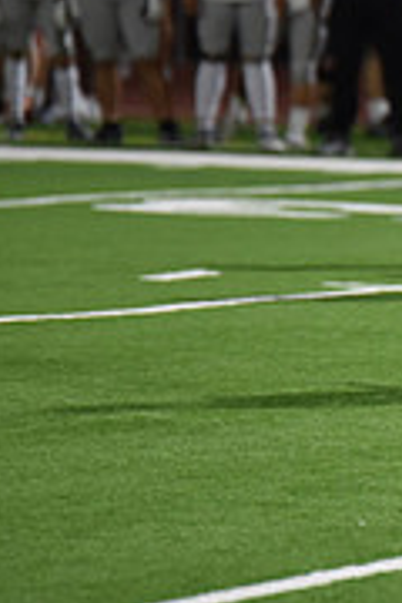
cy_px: 102
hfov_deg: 2.1
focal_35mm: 643
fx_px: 10769
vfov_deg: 3.2
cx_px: 955
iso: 2500
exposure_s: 1/500
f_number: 2.8
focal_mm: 200
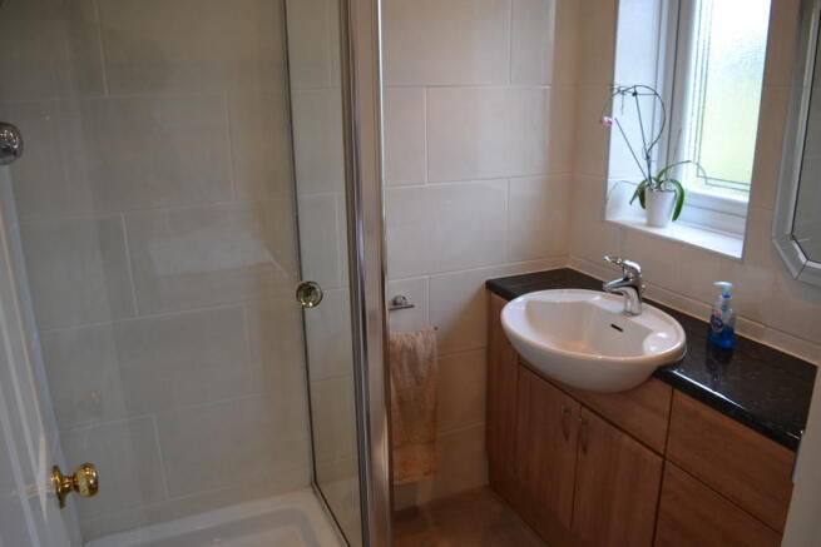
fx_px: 616
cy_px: 274
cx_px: 410
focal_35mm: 27
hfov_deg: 67.4
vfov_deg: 48.0
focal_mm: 18
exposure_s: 1/80
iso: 400
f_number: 4.5
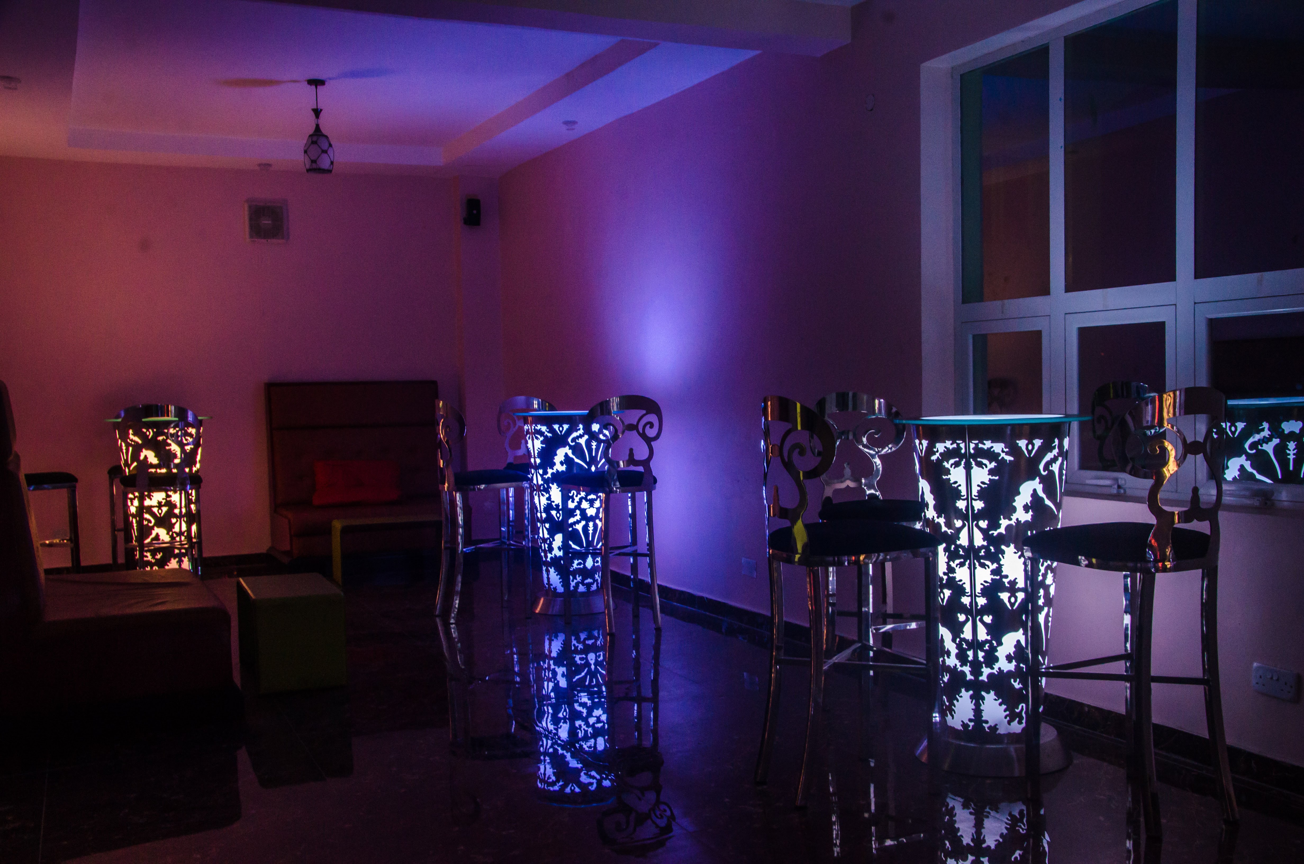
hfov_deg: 53.2
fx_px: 1301
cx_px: 652
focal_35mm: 36
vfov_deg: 36.7
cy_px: 432
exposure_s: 1/2.5
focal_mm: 24
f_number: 10
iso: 1600
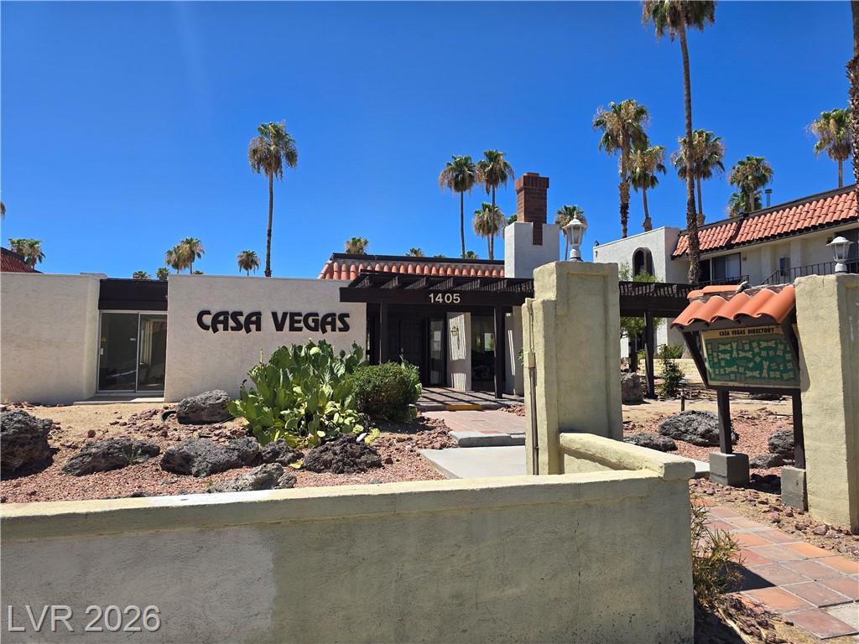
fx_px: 571
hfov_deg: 73.9
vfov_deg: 58.9
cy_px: 322
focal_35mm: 23
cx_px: 430
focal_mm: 6.3
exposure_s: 1/878
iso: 12
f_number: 1.7
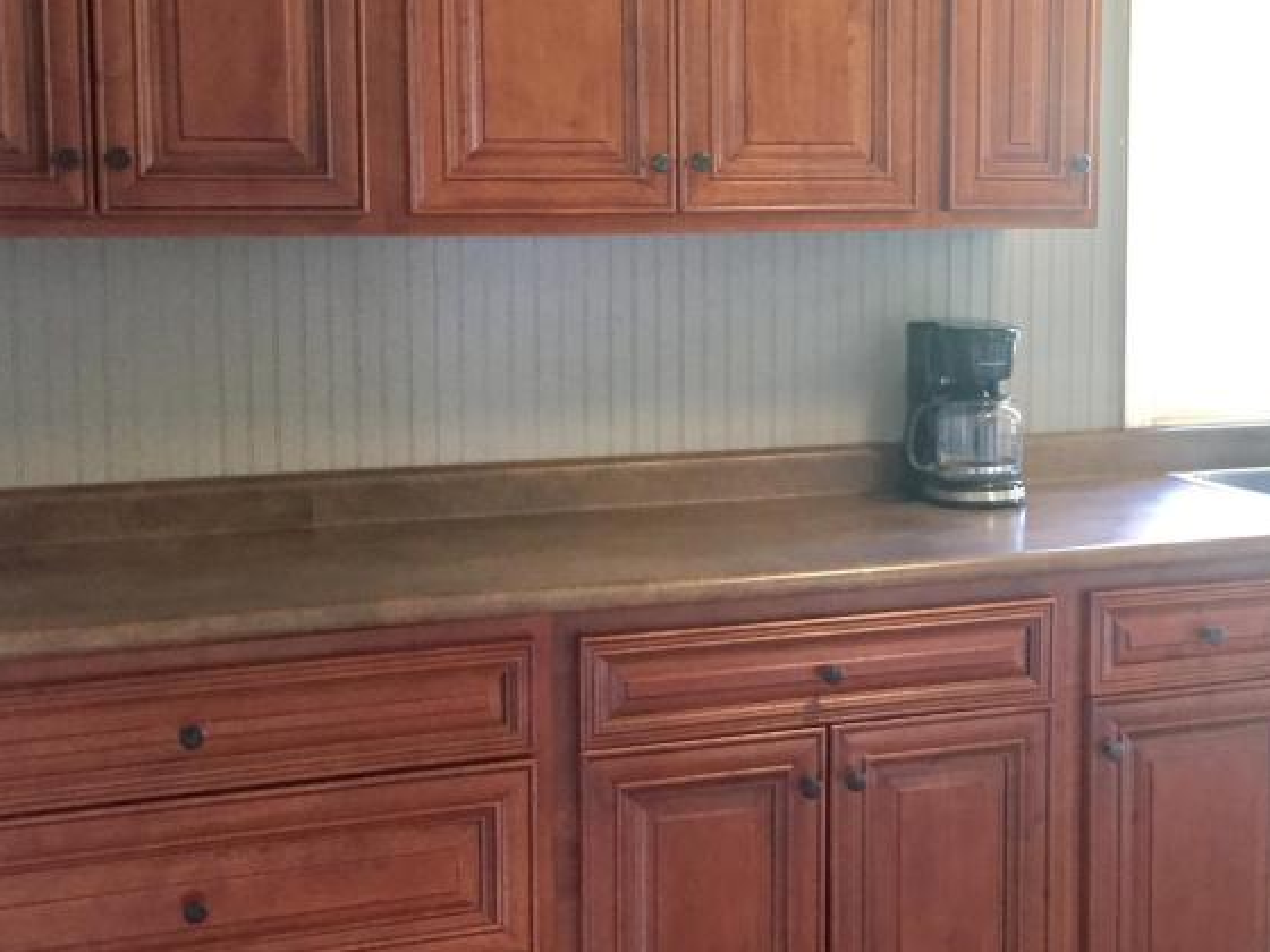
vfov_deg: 27.5
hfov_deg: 36.0
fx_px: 1944
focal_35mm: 53
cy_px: 390
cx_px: 794
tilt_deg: -4.5
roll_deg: -0.5
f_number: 2.2
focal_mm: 4.15
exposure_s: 1/30
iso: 250
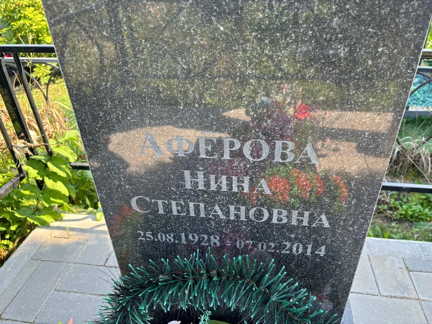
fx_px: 324
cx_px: 216
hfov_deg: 67.3
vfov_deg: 53.1
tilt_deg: -35.4
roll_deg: +1.1
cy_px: 162
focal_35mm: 26
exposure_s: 1/209
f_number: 1.6
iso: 50
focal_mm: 5.96
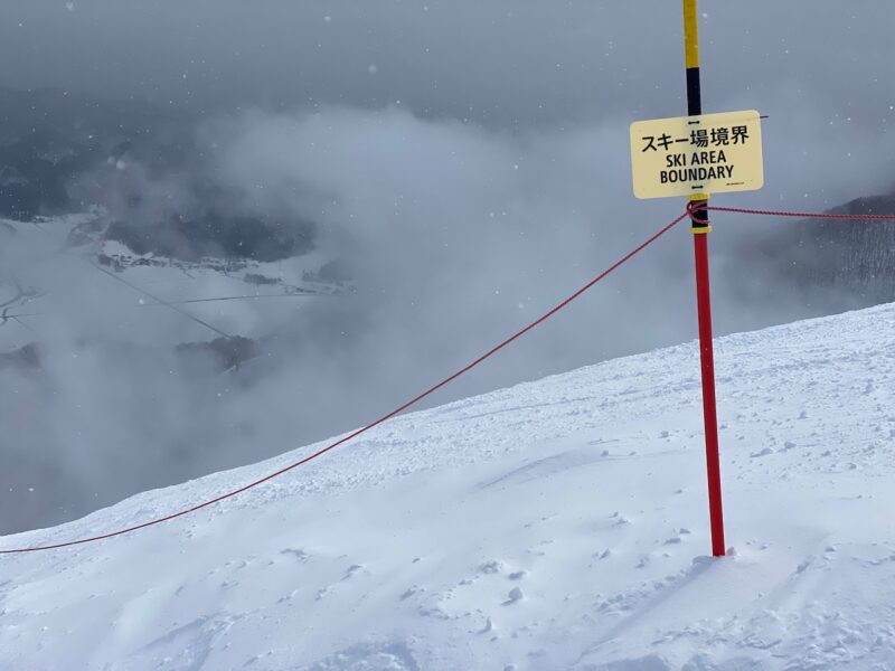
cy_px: 336
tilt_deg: -15.6
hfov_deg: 36.8
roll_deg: -1.9
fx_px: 1344
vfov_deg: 28.0
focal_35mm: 52
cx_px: 448
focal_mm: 6
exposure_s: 1/3425
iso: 20
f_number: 2
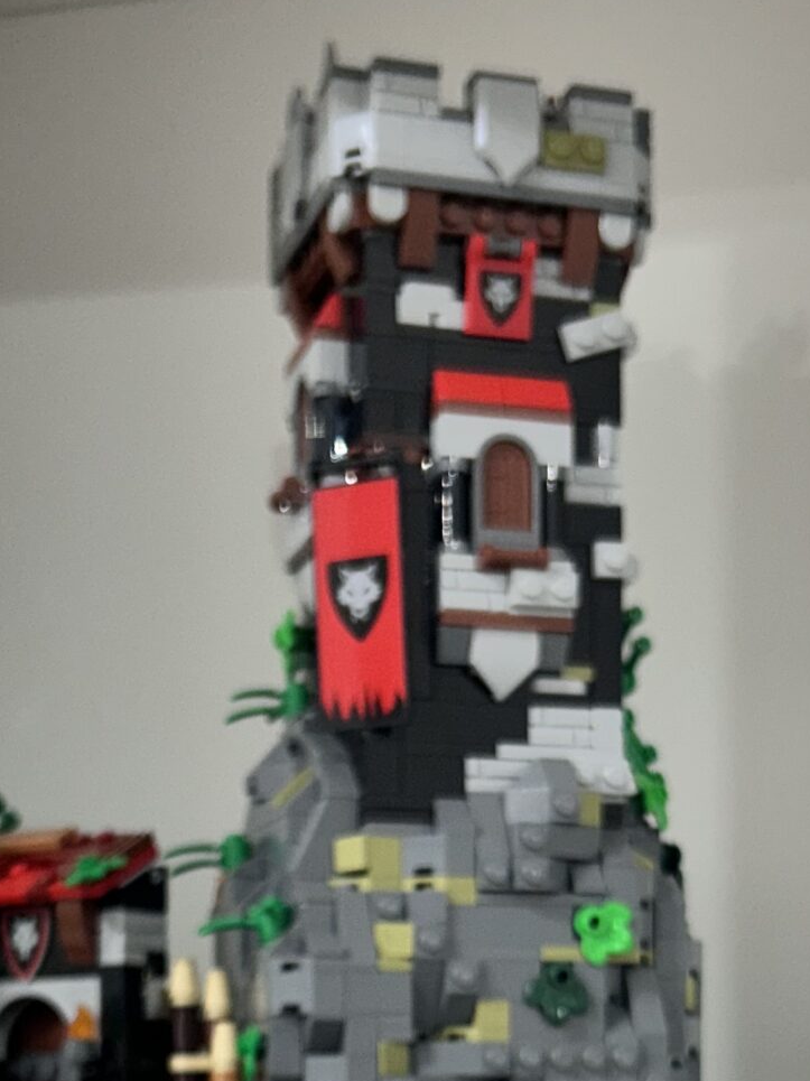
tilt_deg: +0.8
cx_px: 430
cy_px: 1062
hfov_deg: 21.3
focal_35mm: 69
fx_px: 2154
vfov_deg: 26.8
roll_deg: +0.5
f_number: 1.5
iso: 40
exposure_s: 1/169
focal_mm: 5.7
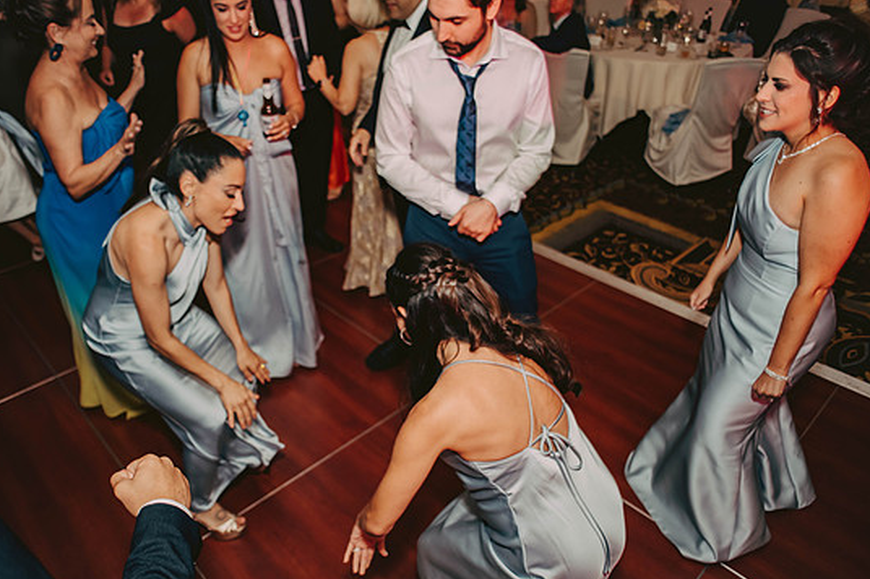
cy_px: 301
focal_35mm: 26
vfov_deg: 49.5
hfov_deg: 69.3
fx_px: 628
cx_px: 409
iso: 800
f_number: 2.8
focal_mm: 24
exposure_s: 1/100
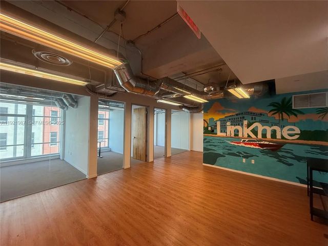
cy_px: 123
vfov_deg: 85.7
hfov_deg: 102.1
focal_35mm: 14
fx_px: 133
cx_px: 164
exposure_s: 1/99
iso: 160
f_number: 2.2
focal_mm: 2.22
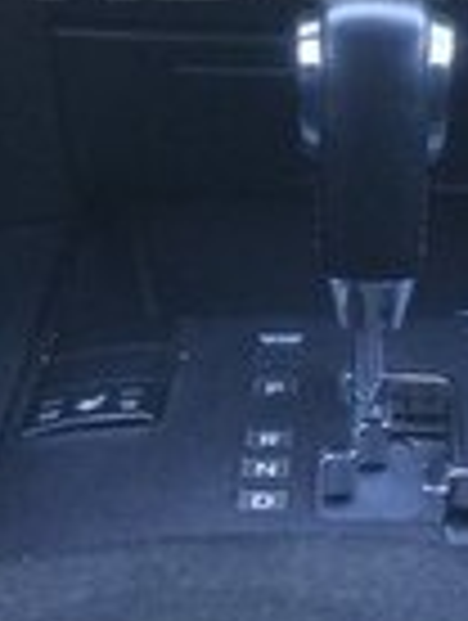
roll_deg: +0.5
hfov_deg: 14.3
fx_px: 1869
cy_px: -68
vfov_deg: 18.2
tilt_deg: -16.3
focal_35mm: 104
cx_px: 248
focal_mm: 4.15
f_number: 2.2
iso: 50
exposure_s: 1/33
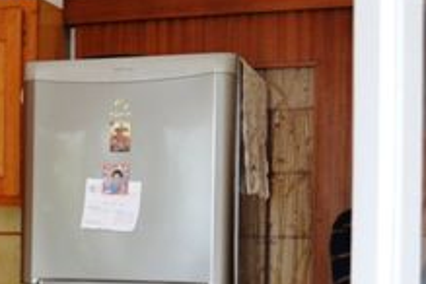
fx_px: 1029
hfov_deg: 22.1
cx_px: -38
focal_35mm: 87
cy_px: 276
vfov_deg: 15.5
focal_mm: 18
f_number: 5.6
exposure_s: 1/125
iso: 400
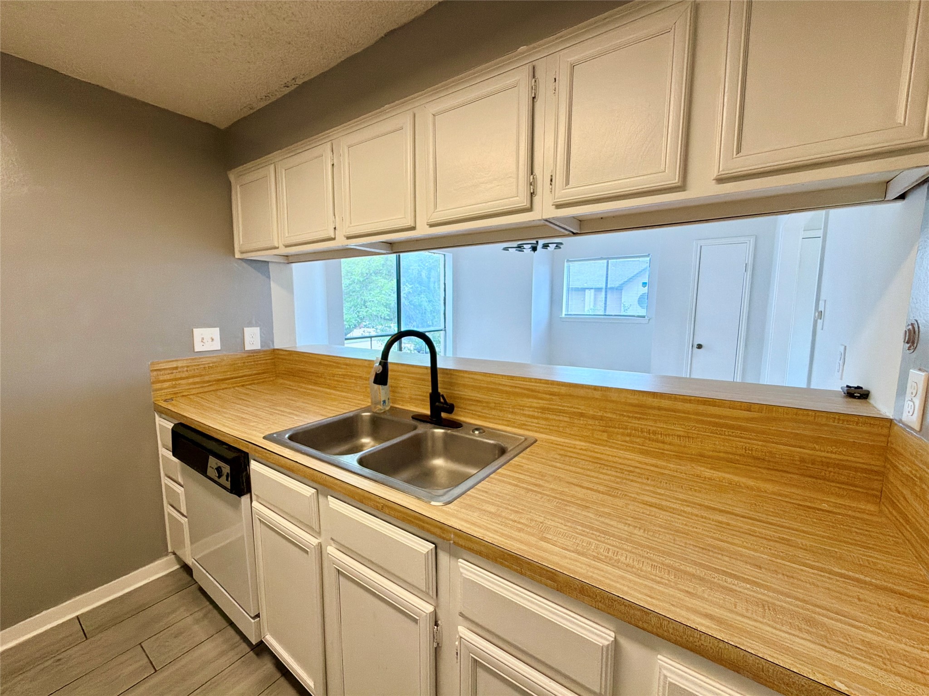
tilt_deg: -6.5
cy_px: 348
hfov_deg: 102.1
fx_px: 376
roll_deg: -0.6
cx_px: 464
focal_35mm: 14
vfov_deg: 85.7
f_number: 2.2
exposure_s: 1/120
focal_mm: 2.22
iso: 125
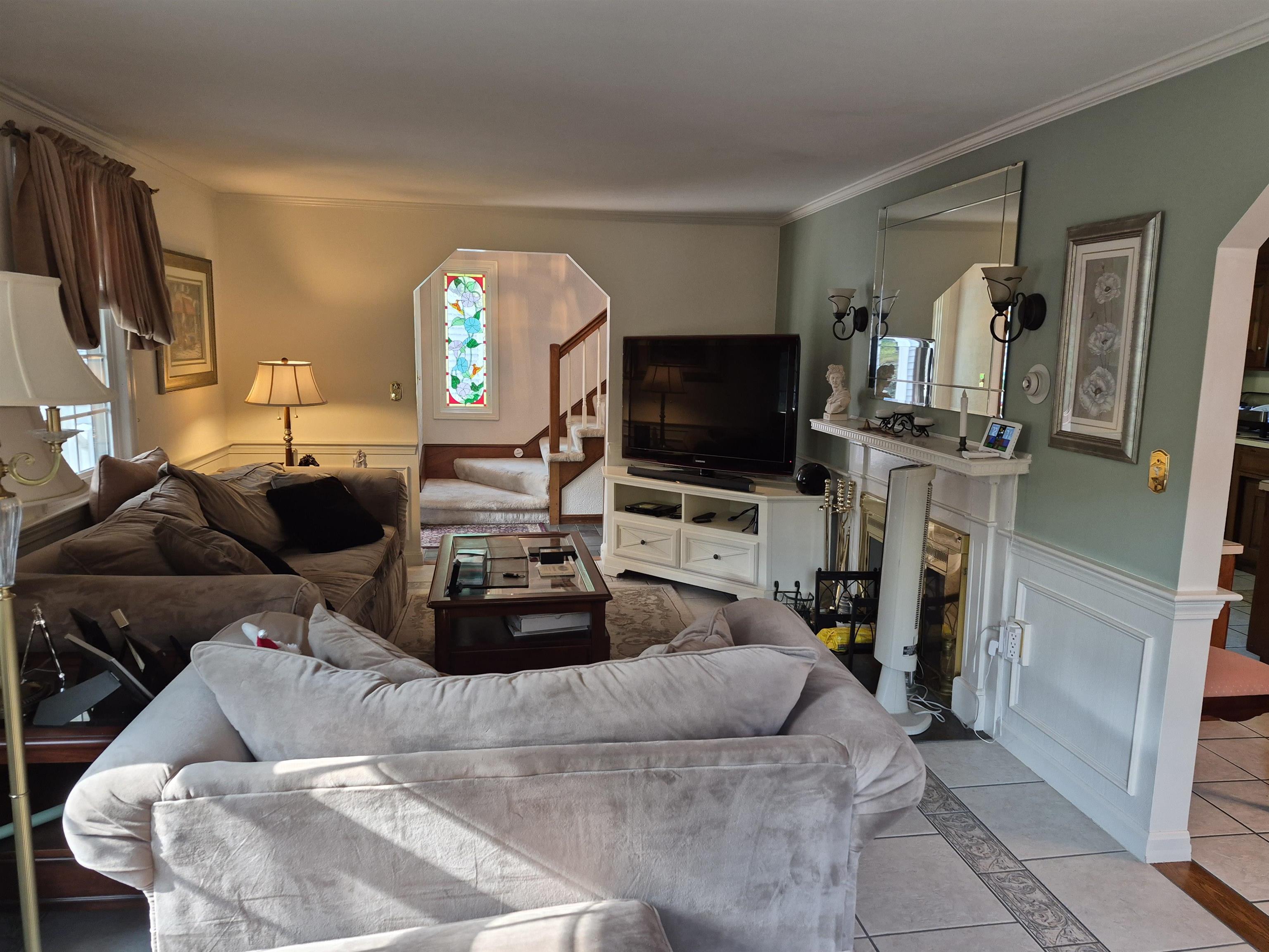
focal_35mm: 23
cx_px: 634
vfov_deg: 58.9
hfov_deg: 73.9
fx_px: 843
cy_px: 476
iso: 250
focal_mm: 5.4
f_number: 1.8
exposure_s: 1/120
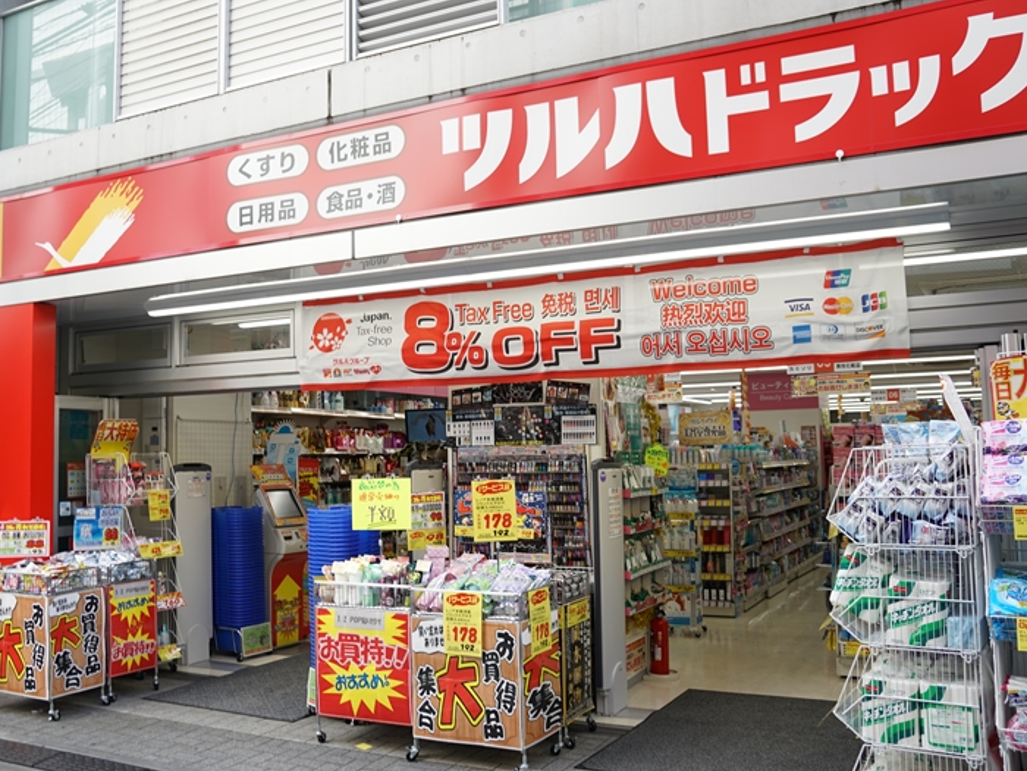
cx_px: 452
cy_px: 382
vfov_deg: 42.9
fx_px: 979
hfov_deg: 55.2
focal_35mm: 33
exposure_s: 1/125
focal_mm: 20
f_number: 4
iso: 100
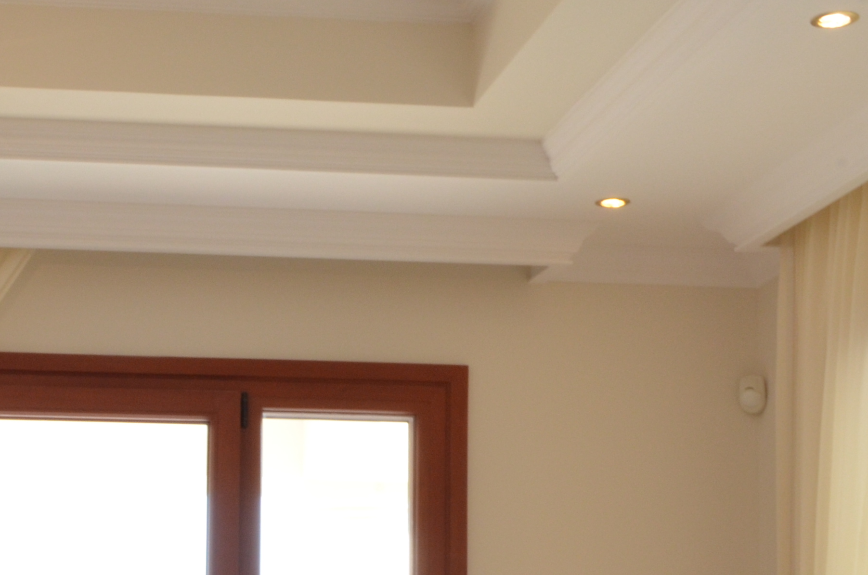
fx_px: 1973
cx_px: 80
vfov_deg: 16.2
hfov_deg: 24.1
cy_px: 588
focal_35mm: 82
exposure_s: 1/8
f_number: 25
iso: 640
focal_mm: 20
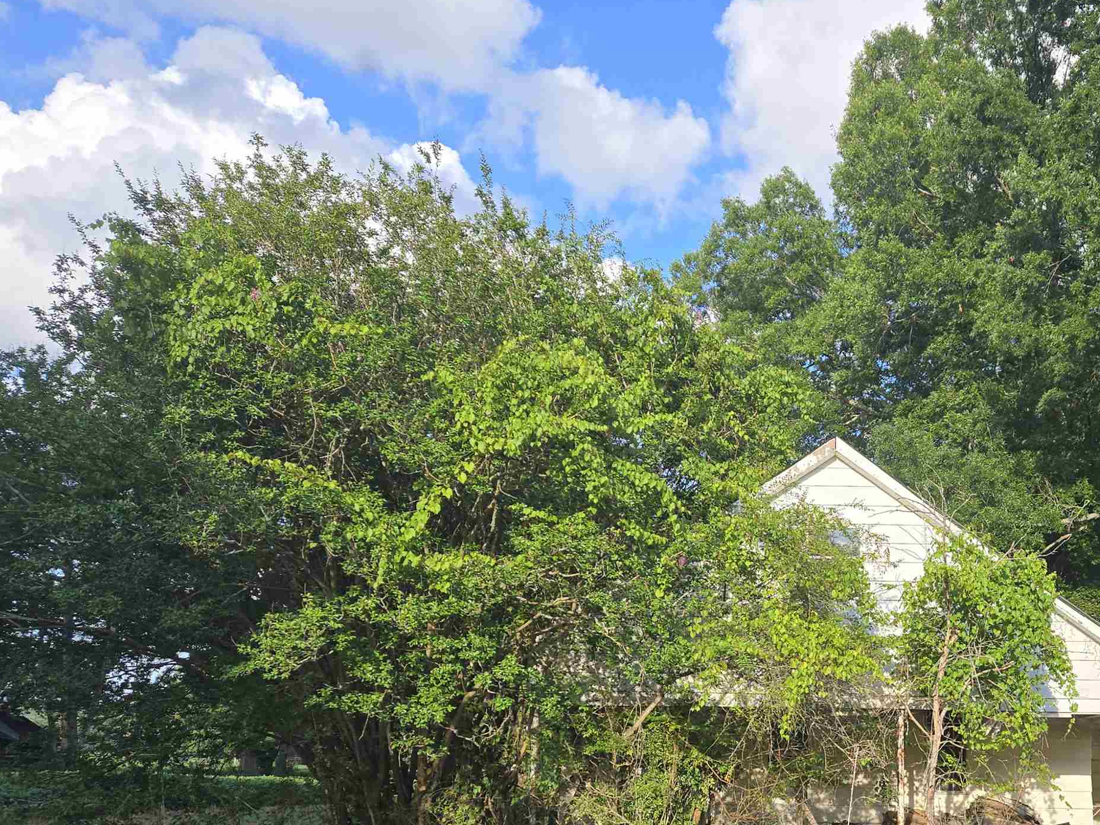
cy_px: 665
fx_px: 1208
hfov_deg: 47.2
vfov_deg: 36.4
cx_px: 824
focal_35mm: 38
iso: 25
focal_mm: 5.4
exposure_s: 1/736
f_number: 1.8
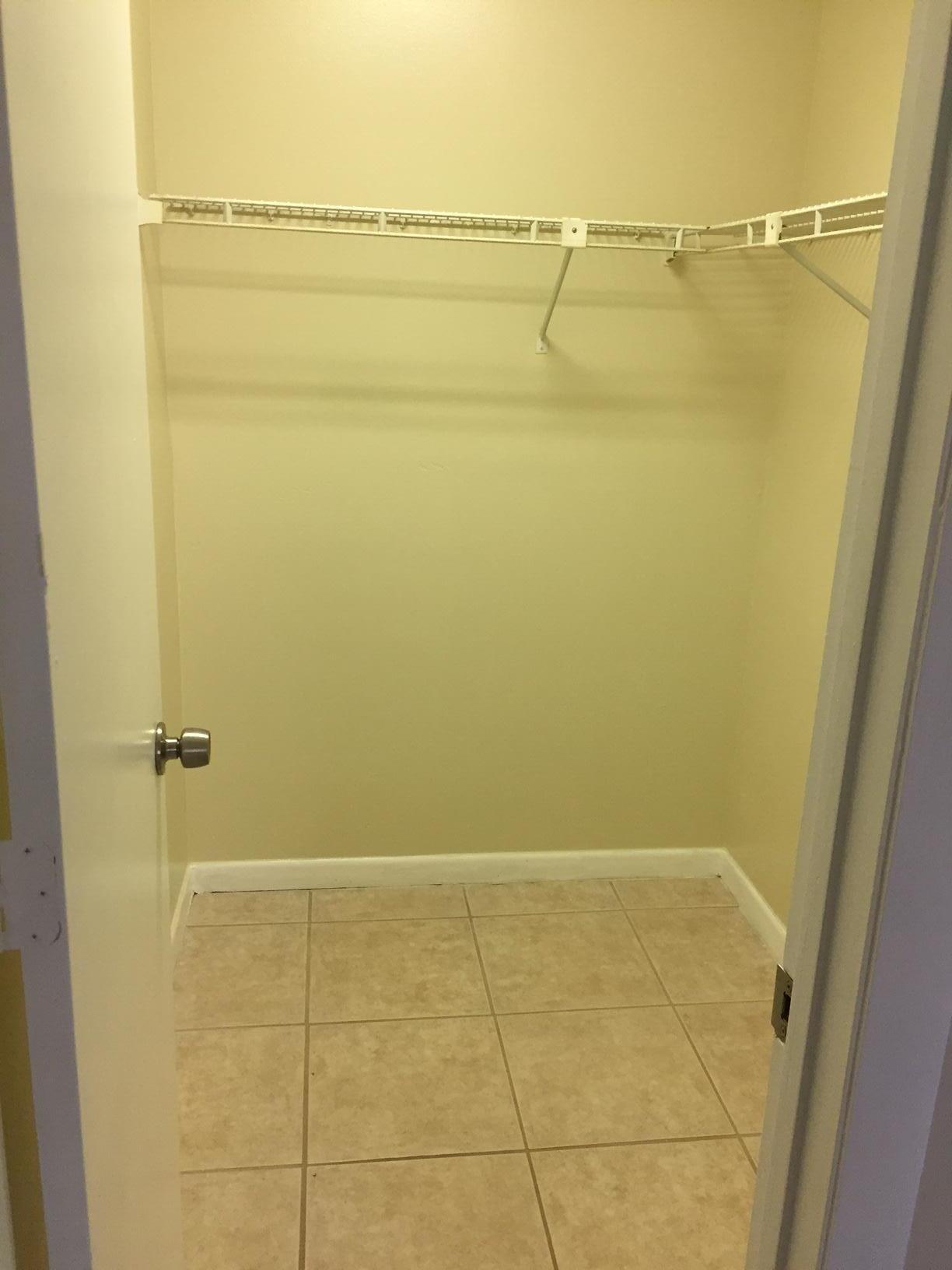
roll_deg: -1.6
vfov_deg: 61.7
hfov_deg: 48.2
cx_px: 476
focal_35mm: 29
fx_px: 1063
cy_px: 635
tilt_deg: -14.1
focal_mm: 4.15
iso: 100
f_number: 2.2
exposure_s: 1/30
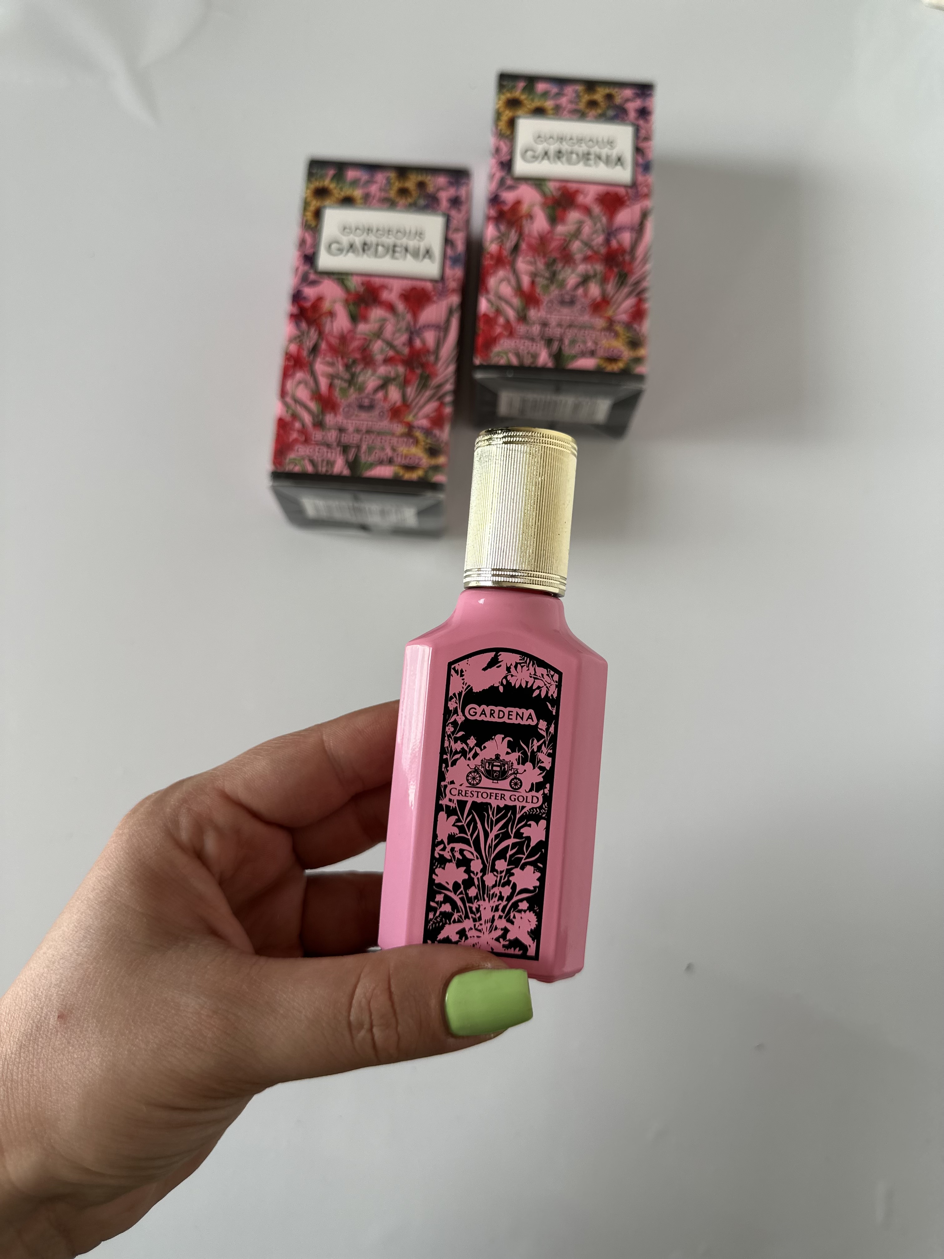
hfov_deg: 56.8
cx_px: 472
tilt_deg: -77.6
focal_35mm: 24
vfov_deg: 71.6
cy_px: 630
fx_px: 873
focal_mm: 6.86
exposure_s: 1/398
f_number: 1.78
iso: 80
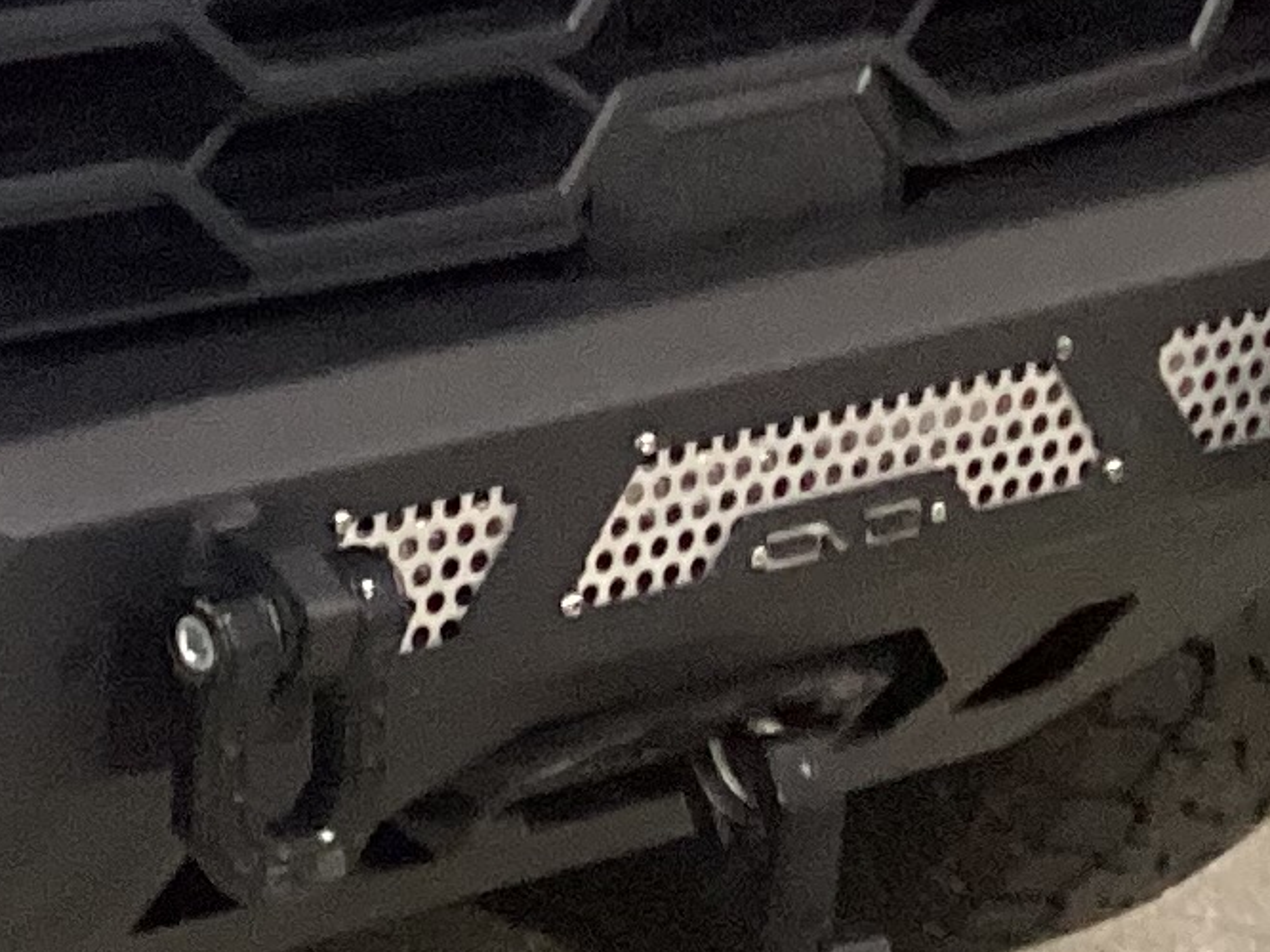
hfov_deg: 11.9
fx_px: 5575
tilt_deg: -13.9
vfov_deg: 9.5
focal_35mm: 152
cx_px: -1064
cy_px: -408
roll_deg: +0.5
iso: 250
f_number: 2.4
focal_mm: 3.3
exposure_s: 1/50
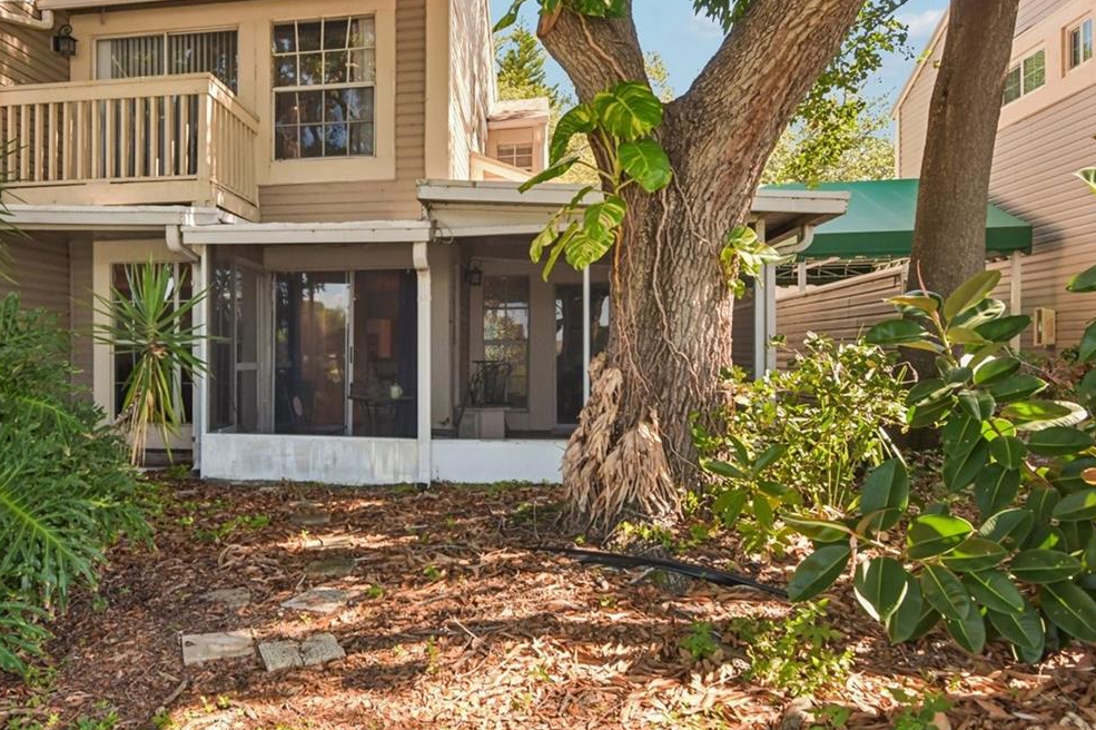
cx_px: 359
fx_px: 791
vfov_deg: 48.3
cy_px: 216
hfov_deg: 67.4
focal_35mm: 26
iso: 400
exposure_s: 1/125
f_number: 8
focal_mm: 16
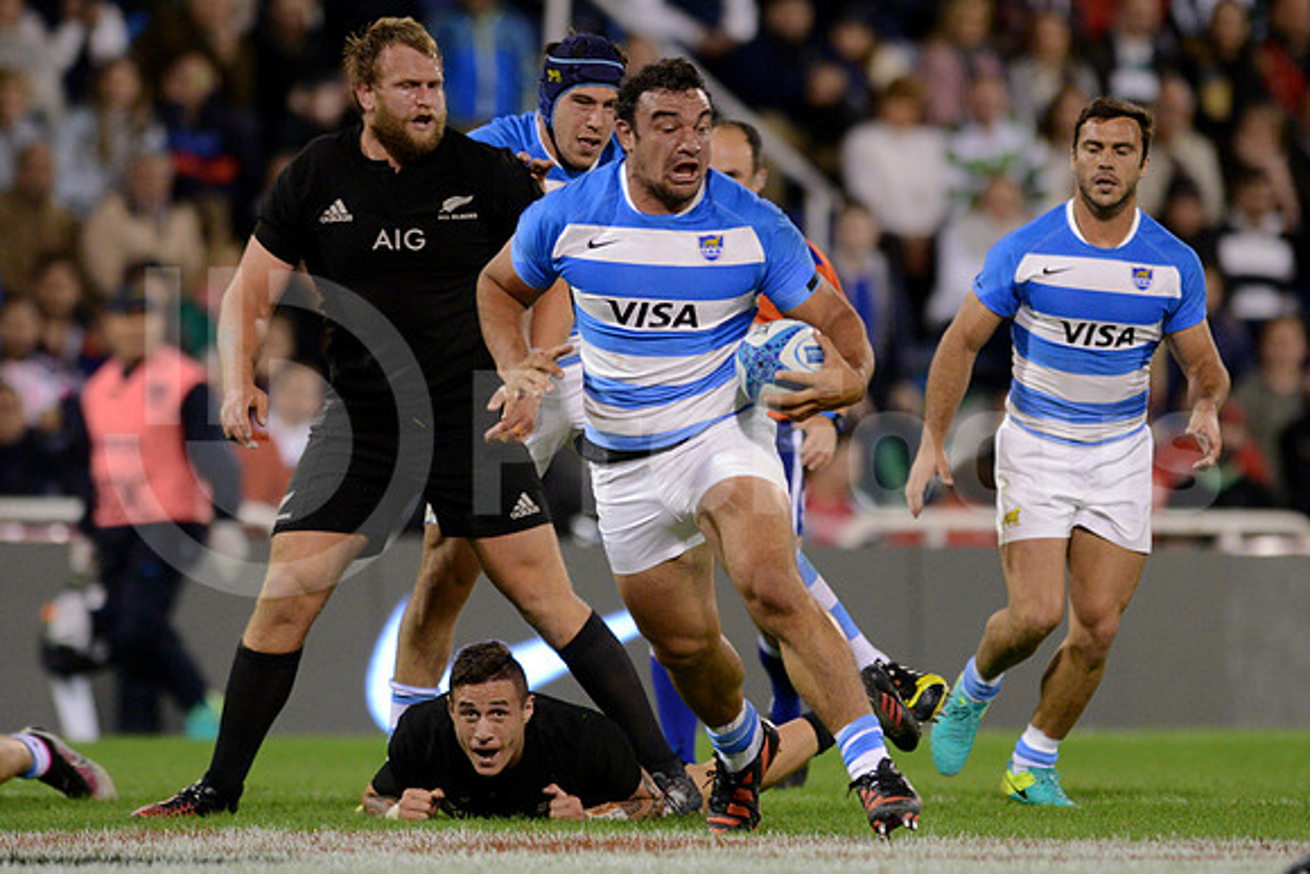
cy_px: 437
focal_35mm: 420
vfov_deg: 3.3
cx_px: 655
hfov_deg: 4.9
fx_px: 15286
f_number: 4
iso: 4500
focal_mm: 420
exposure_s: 1/800
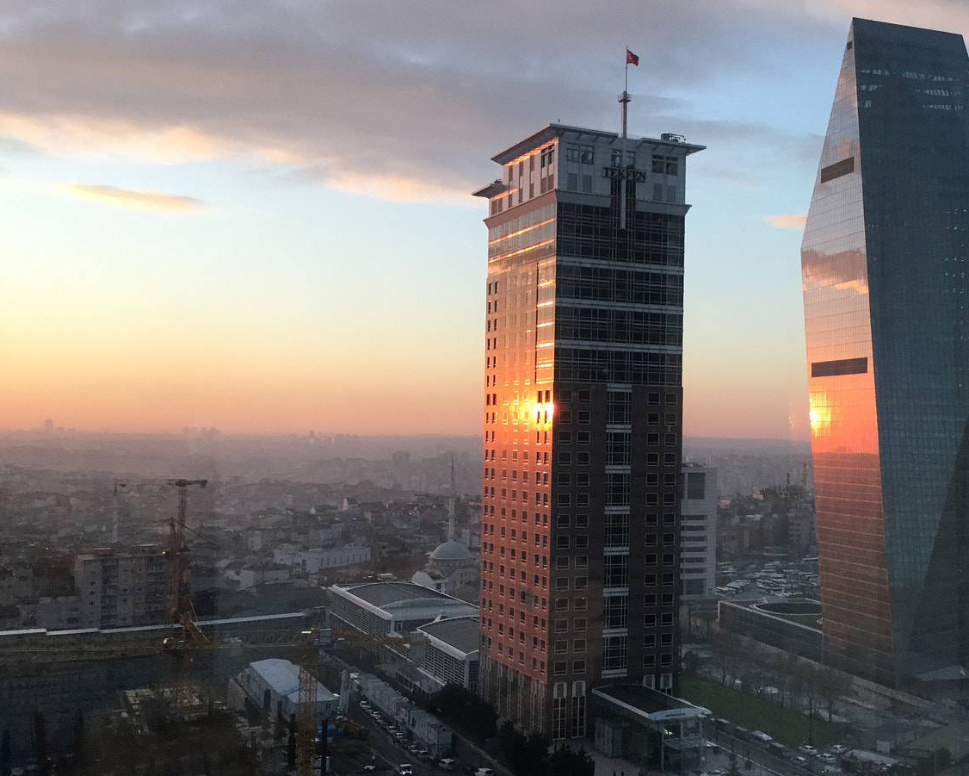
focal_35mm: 43
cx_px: 664
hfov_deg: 42.2
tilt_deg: +1.6
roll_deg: -0.7
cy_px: 413
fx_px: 1233
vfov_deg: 34.9
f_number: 2.4
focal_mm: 3.3
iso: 32
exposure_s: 1/33
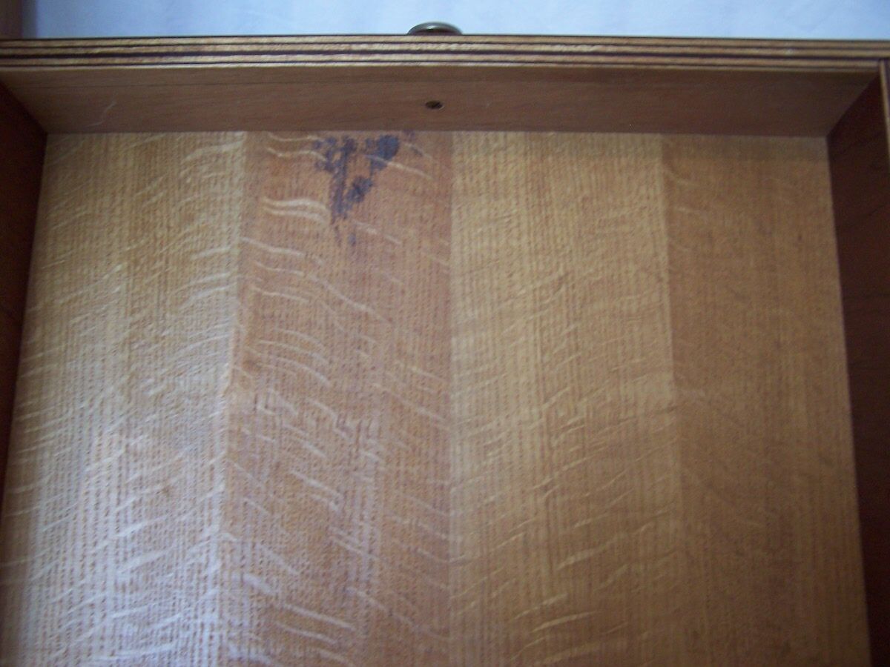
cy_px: 334
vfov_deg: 37.7
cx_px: 445
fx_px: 977
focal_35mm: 38
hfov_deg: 49.0
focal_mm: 6.3
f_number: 2.8
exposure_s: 1/20
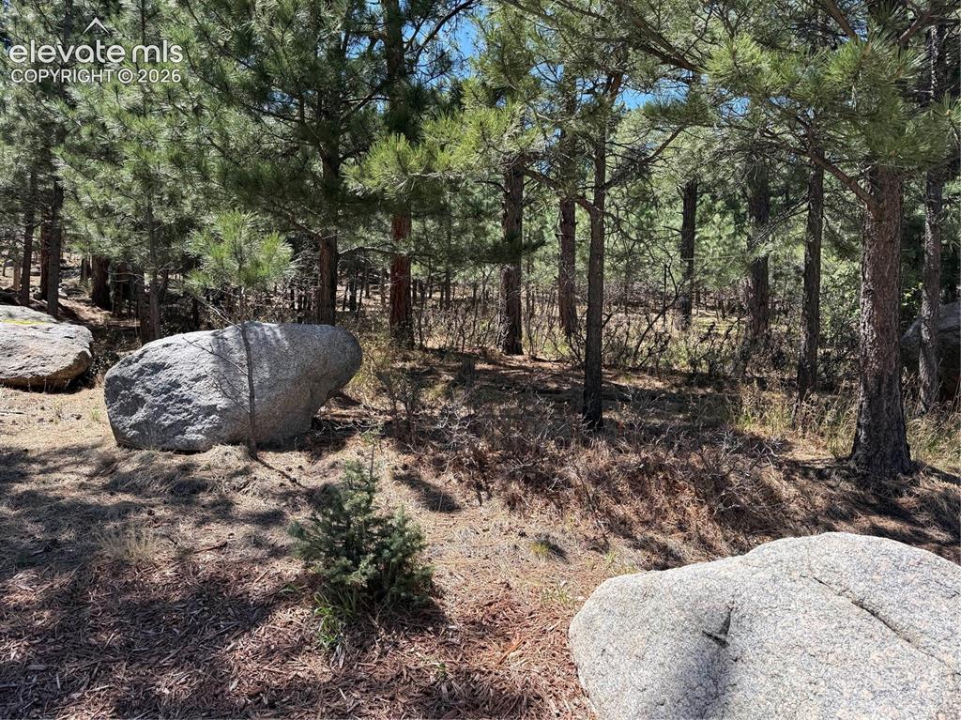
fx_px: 666
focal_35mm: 24
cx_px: 480
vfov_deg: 56.8
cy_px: 360
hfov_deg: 71.6
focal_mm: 6.76
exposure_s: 1/1337
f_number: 1.78
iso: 80
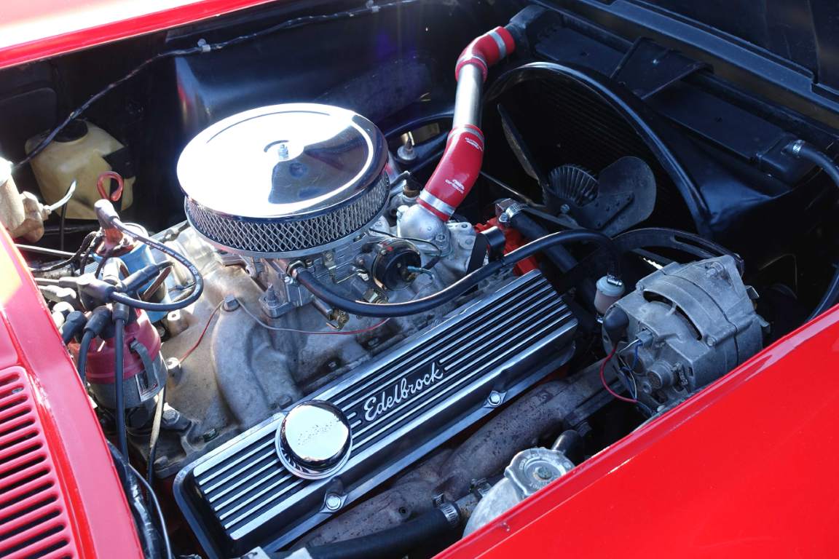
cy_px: 280
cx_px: 420
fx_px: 886
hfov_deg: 50.7
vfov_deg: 35.1
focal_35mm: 38
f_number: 3.5
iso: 125
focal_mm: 14.1
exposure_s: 1/80
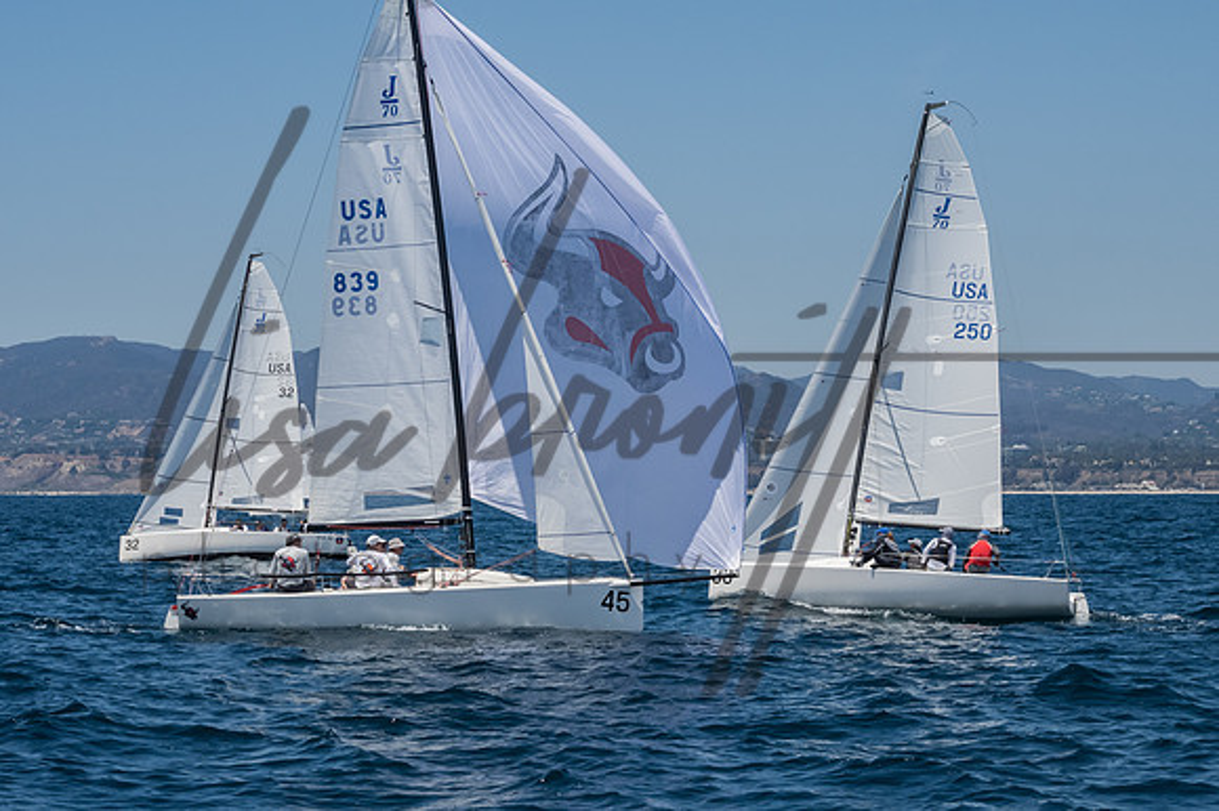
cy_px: 406
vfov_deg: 13.0
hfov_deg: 19.5
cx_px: 610
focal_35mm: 105
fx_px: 3553
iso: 640
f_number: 14
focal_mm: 70
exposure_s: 1/1000
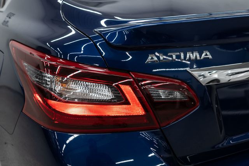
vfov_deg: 31.9
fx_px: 291
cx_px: 124
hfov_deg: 46.4
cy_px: 83
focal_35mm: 42
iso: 200
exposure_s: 1/60
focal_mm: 28
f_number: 3.2
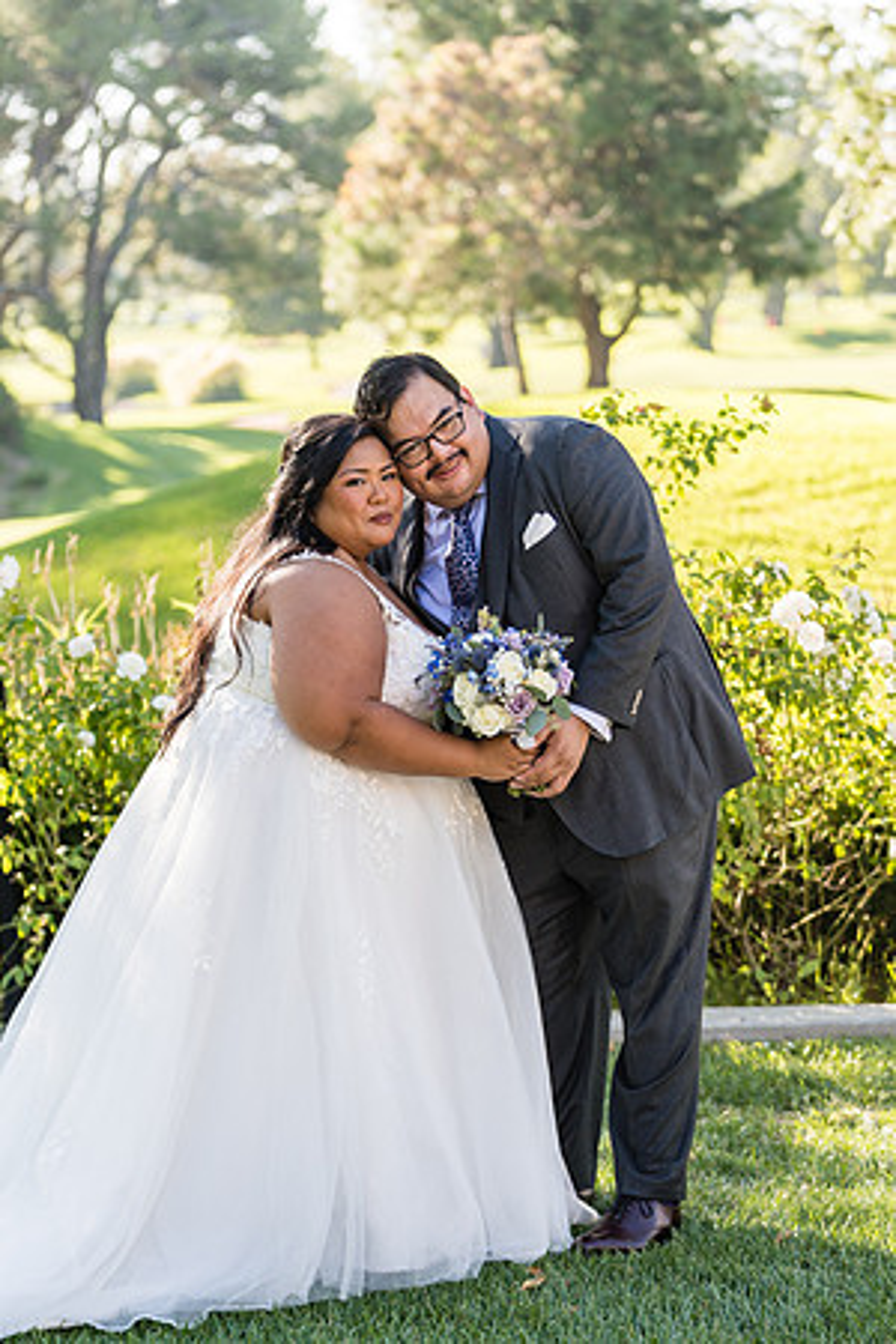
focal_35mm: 106
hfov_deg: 12.9
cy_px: 672
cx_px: 448
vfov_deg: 19.3
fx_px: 3957
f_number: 2.8
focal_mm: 71
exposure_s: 1/640
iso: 200
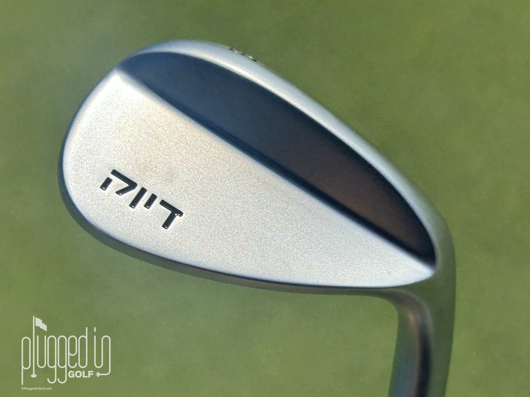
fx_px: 735
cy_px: 198
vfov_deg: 30.3
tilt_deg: -47.1
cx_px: 265
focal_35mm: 48
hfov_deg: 39.7
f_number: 1.78
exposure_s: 1/13699
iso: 64
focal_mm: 6.86
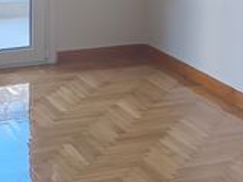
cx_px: 87
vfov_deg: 14.8
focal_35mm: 92
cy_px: -100
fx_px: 646
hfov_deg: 21.3
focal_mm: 6.45
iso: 320
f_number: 1.62
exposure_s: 1/100
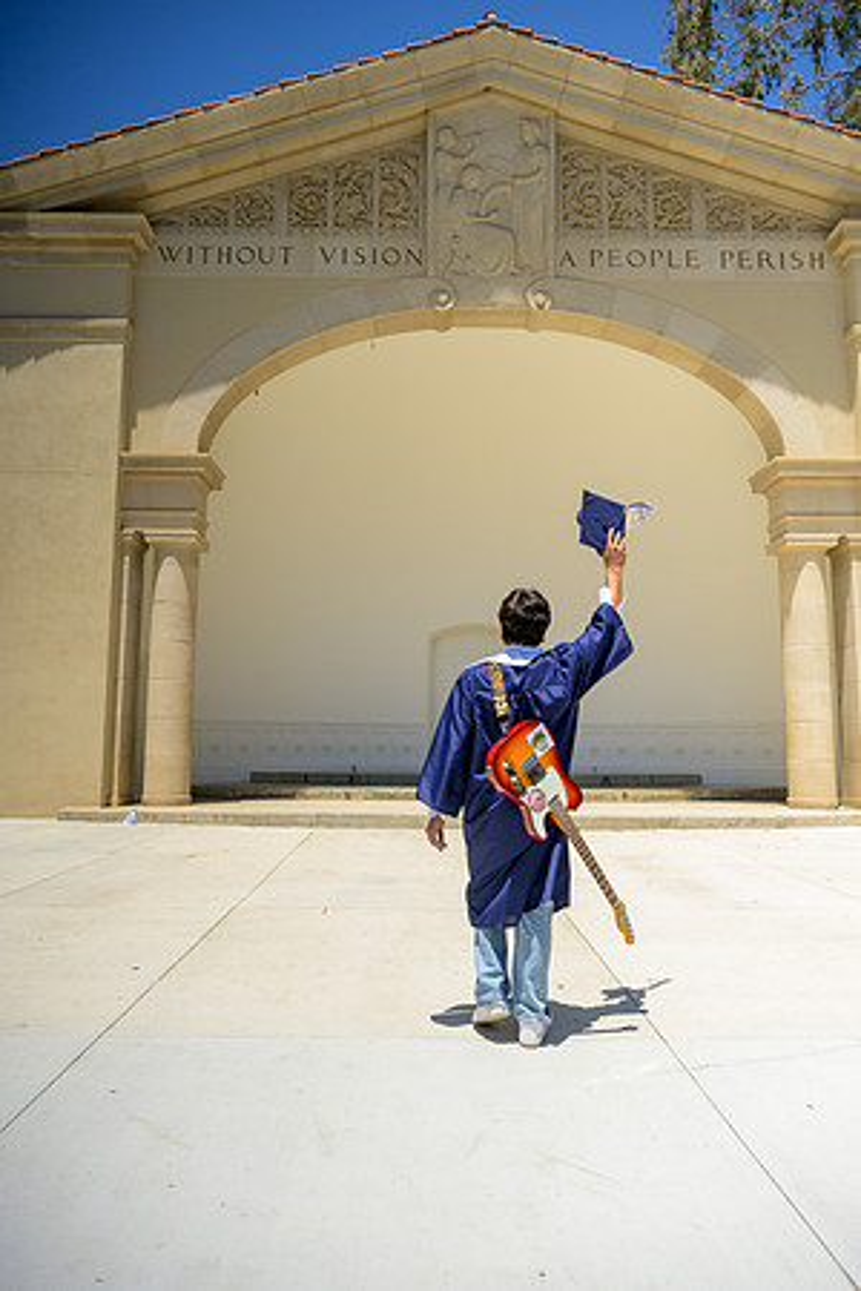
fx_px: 861
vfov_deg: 73.7
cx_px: 430
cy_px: 646
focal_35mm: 24
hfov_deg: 53.1
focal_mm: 24
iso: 800
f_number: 4
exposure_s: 1/8000
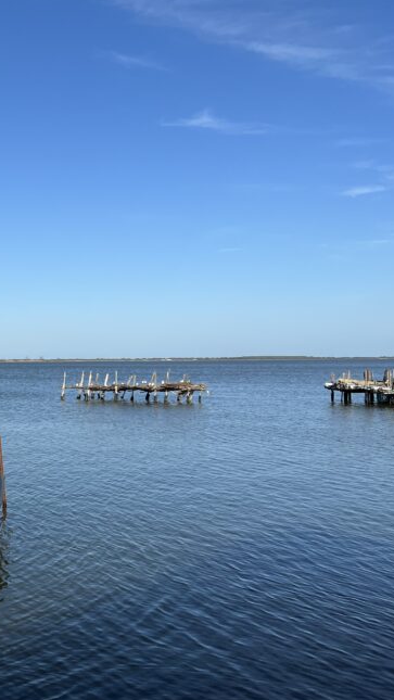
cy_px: 340
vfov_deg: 45.5
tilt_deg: +1.7
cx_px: -43
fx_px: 835
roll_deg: +0.4
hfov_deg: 24.7
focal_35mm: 45
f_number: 1.5
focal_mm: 5.7
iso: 50
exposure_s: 1/5882
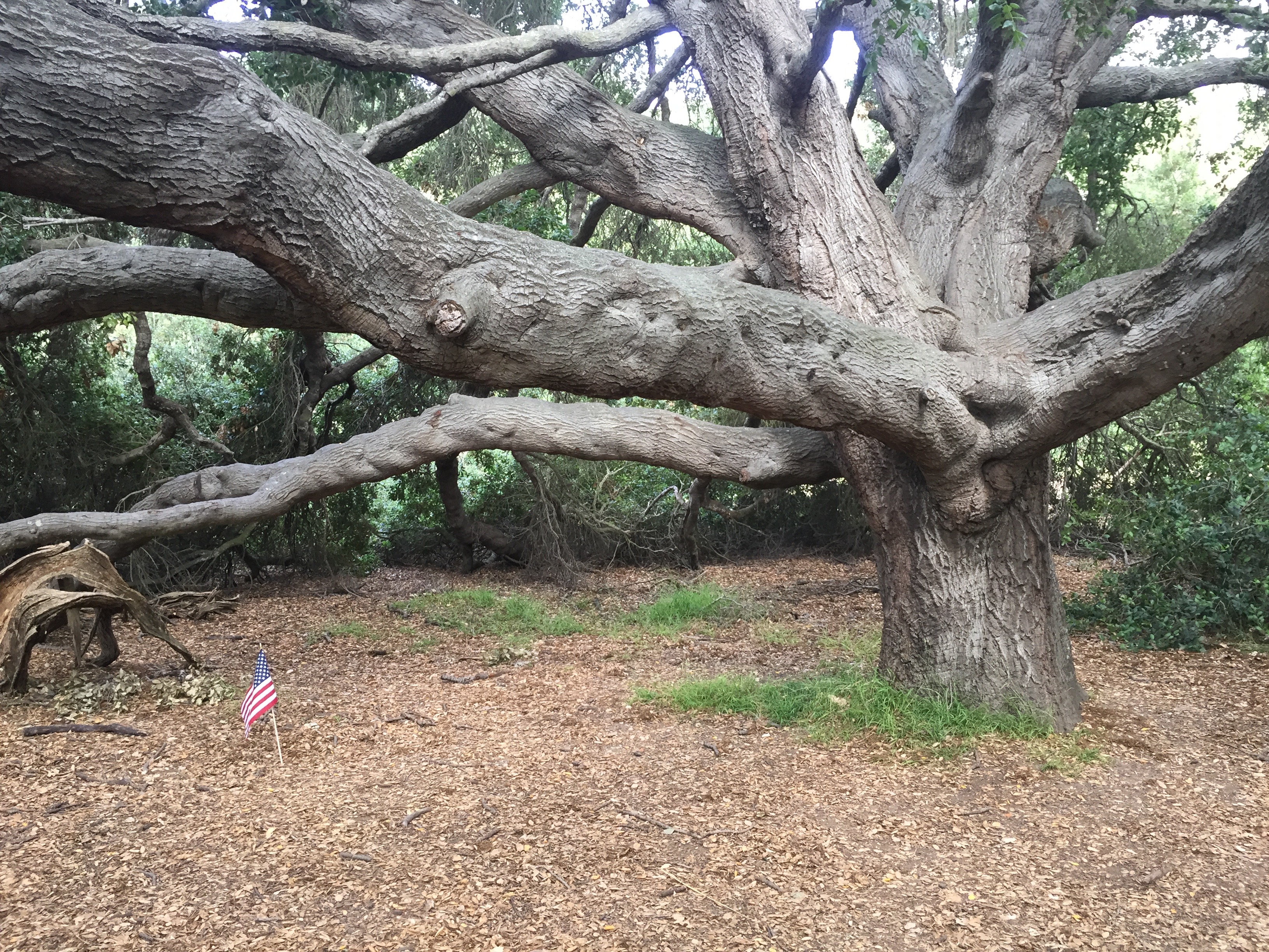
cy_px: 476
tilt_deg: -0.1
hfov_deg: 61.7
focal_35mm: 29
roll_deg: -1.1
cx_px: 634
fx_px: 1063
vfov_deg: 48.2
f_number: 2.2
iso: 32
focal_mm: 4.15
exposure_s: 1/30
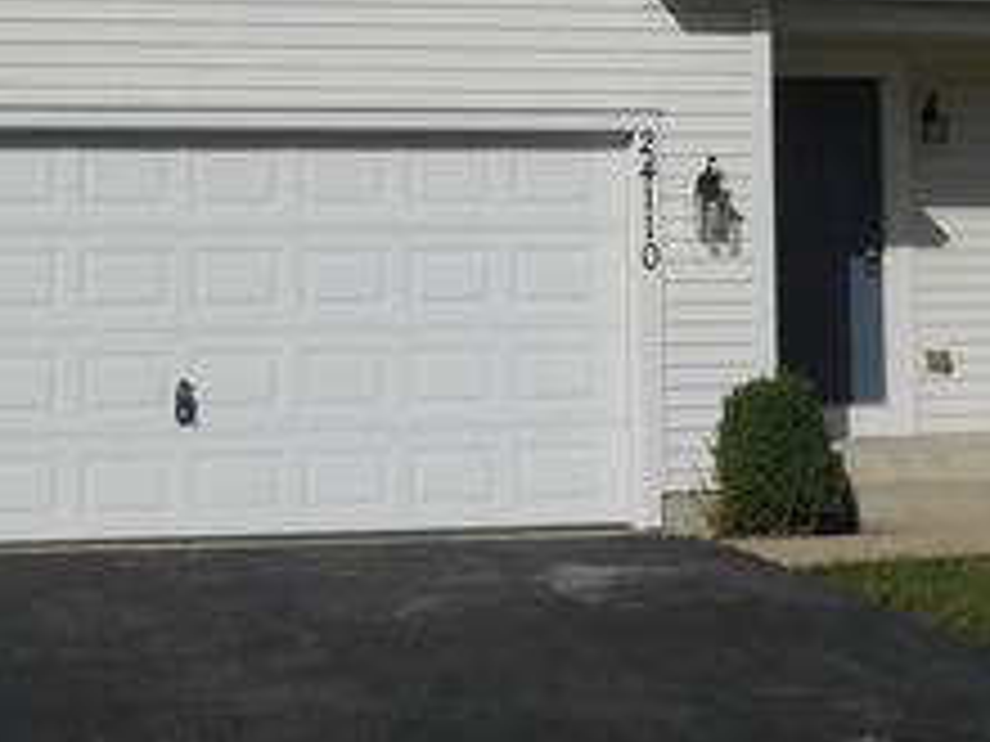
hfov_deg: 19.2
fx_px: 2917
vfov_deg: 14.4
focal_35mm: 102
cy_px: 108
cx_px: 608
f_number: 11.8
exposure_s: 1/250
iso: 80
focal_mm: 6.3
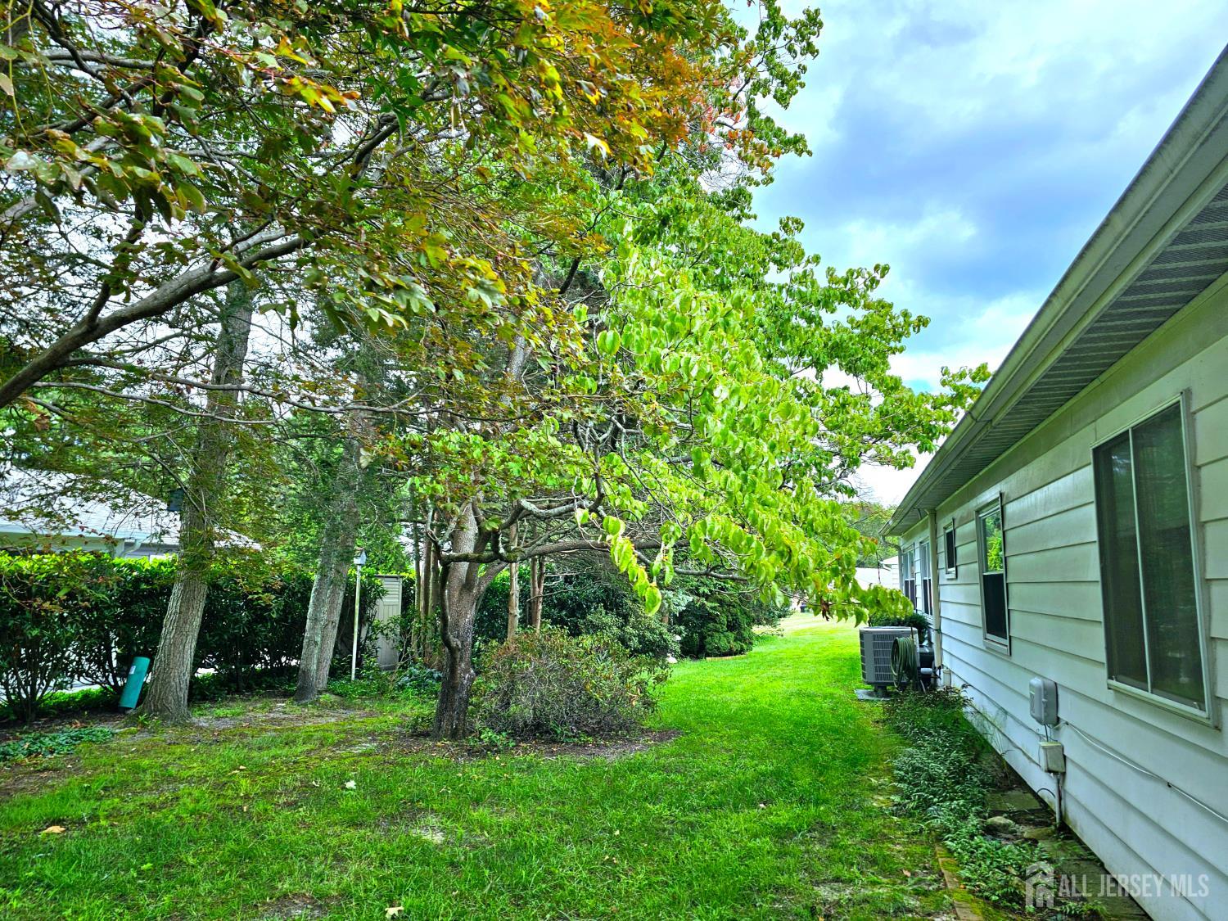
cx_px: 614
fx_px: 816
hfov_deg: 73.9
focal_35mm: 23
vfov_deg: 58.9
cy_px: 460
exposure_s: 1/182
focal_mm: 6.3
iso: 12
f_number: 1.7
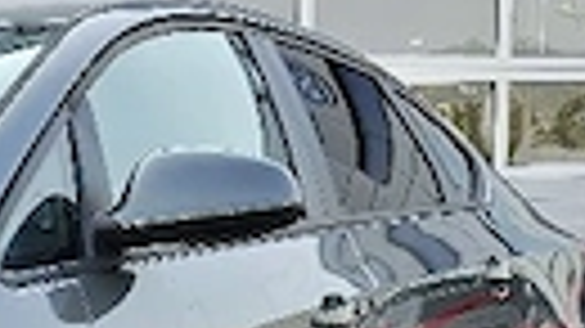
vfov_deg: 10.2
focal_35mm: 116
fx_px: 1799
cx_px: -418
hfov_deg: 16.1
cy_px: 458
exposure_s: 1/244
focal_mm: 5.4
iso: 25
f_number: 1.8
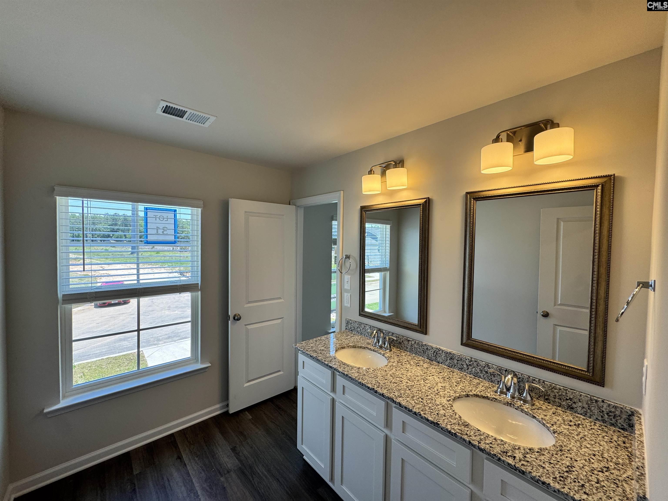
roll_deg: -0.9
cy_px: 250
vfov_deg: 85.7
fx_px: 270
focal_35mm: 14
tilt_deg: -1.6
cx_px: 334
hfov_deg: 102.1
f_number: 2.2
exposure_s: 1/120
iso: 50
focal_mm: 2.22
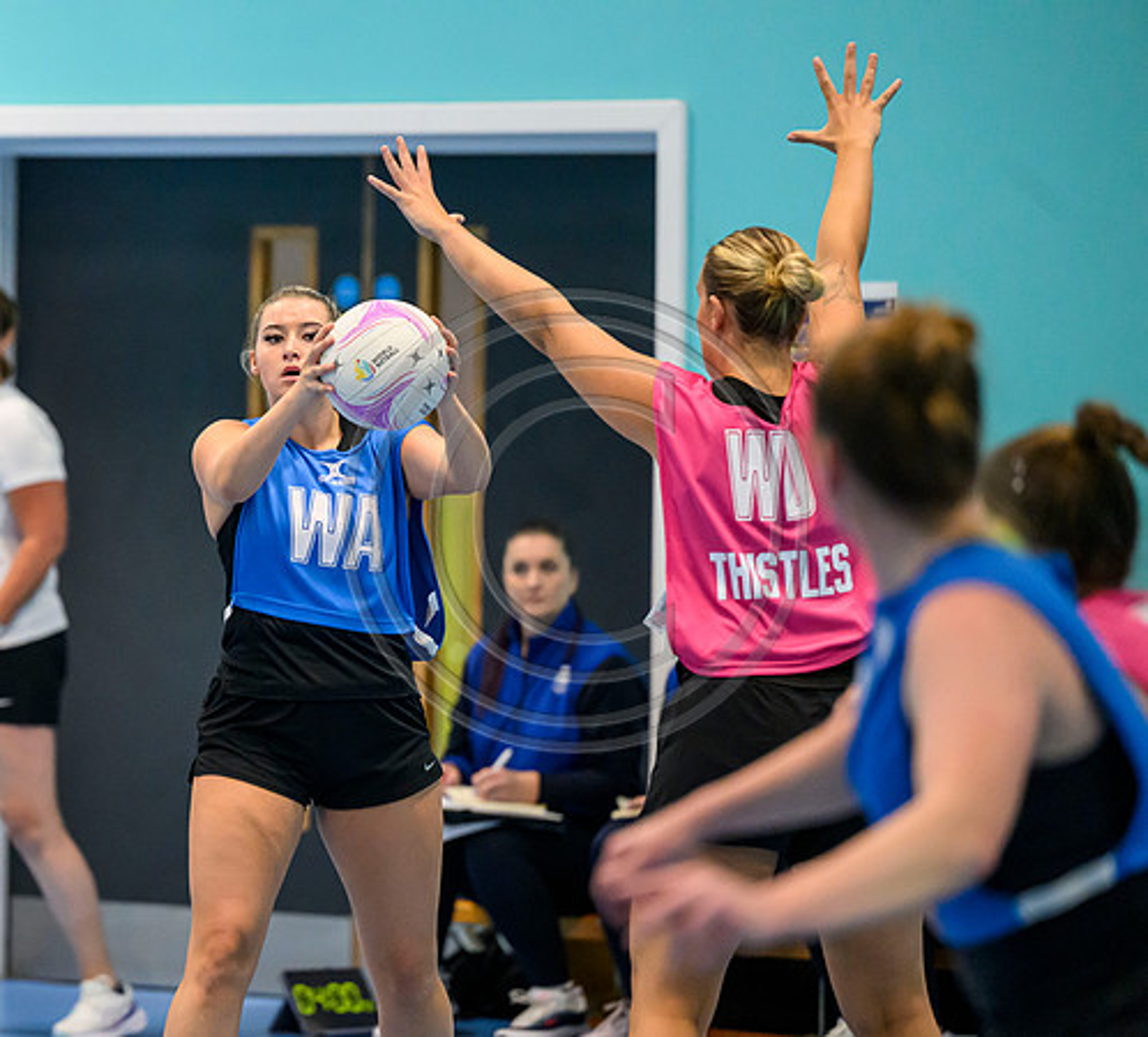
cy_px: 577
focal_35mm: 269
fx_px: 9621
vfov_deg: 6.2
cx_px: 282
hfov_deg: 6.8
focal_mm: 200
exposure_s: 1/1000
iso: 8000
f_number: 2.8
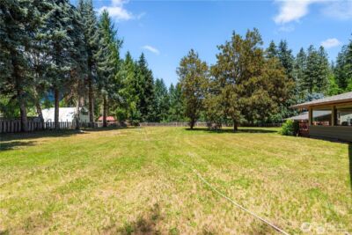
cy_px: 118
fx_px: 147
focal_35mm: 15
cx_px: 176
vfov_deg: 77.4
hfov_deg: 100.4
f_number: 8
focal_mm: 15
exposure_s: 1/200
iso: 100
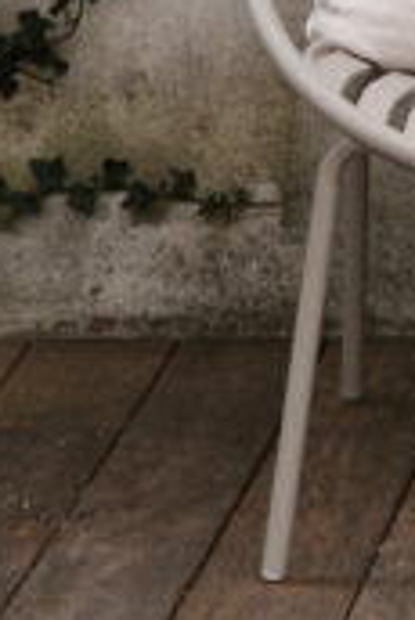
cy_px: -292
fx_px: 4607
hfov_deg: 5.0
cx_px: 1061
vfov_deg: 7.6
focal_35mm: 267
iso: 125
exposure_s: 1/56
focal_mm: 34.2
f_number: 4
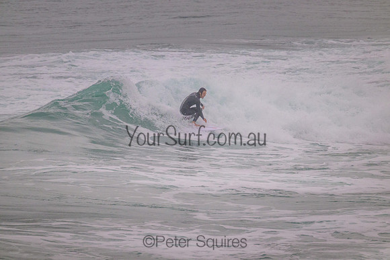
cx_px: 195
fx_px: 8668
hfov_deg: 2.6
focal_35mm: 800
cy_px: 130
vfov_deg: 1.7
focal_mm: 800
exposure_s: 1/1250
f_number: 11
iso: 2500
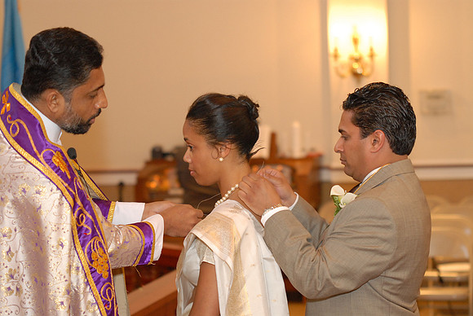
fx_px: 1381
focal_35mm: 105
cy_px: 158
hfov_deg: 19.4
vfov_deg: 13.1
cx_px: 236
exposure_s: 1/90
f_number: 2.8
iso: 800
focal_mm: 70
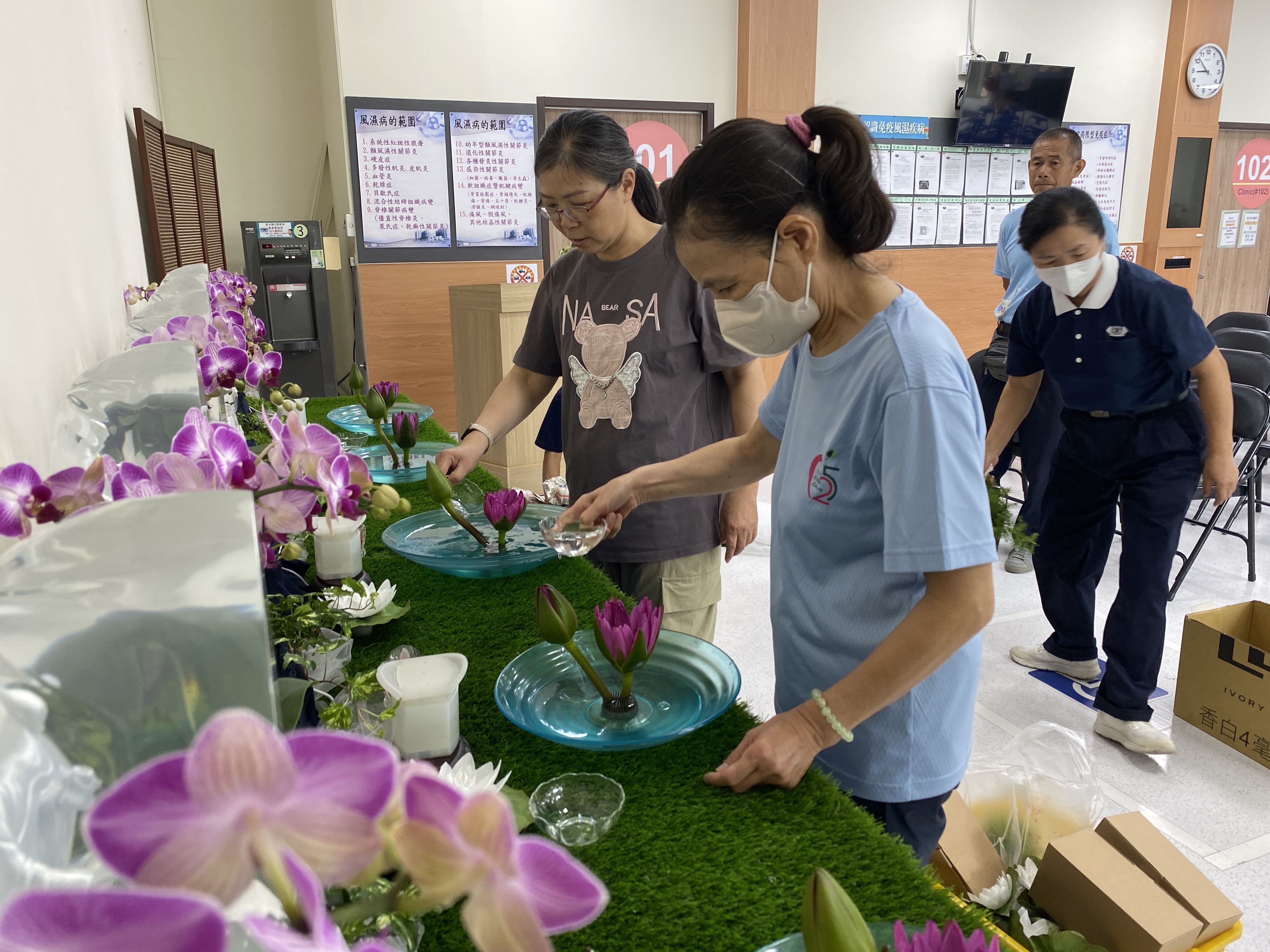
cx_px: 635
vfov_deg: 53.1
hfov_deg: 67.3
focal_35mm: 26
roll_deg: -0.2
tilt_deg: -15.6
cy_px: 476
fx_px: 954
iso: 80
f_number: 1.8
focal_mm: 4.25
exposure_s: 1/60
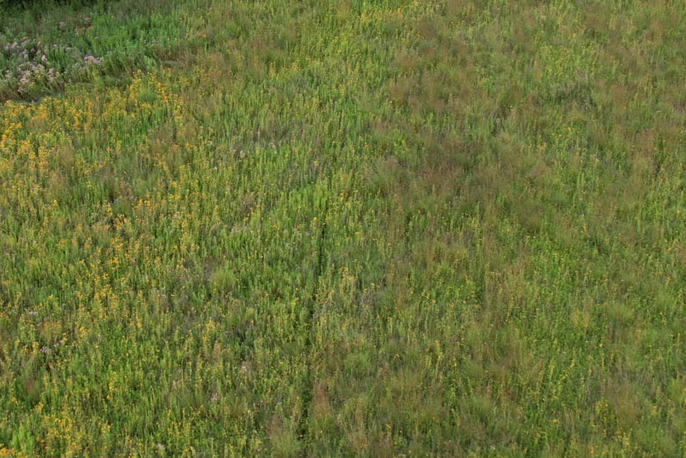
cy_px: -65
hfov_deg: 37.5
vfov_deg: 23.7
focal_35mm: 53
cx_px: 331
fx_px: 1010
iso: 120
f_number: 2.8
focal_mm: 8.4
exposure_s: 1/60
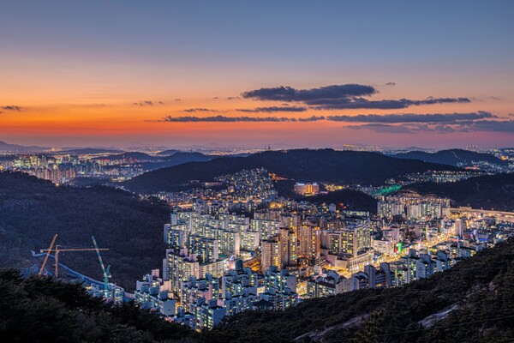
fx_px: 500
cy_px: 172
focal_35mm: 35
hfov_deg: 54.4
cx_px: 257
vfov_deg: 37.9
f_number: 6.3
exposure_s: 1.6
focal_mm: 35
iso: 100
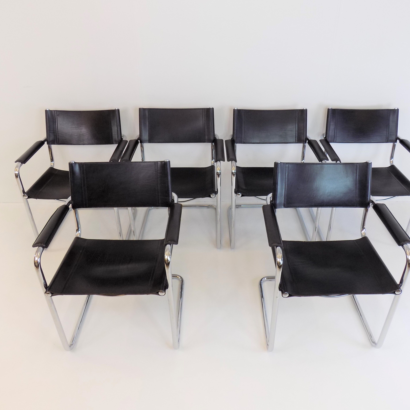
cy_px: 206
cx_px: 223
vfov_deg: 57.3
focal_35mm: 28
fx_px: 375
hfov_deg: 57.2
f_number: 3.1
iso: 80
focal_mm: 4
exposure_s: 1/30
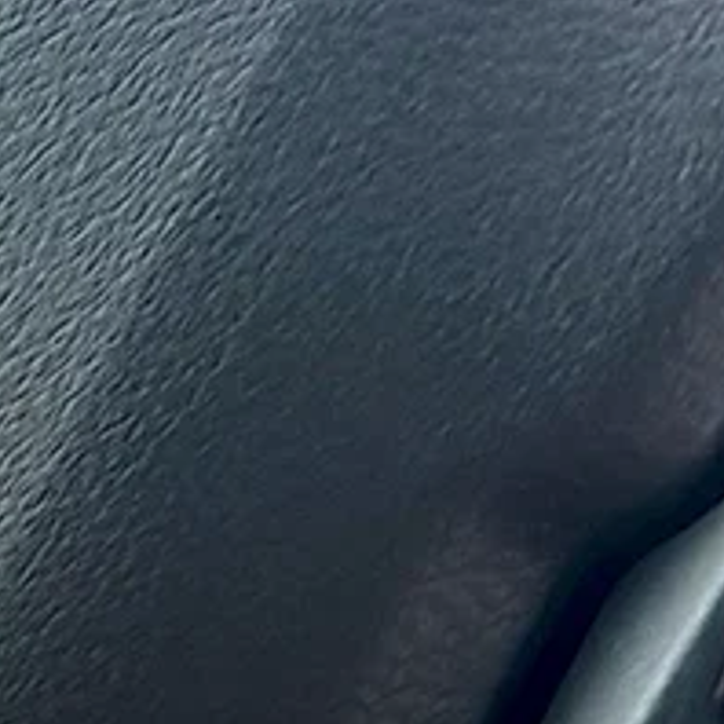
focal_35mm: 106
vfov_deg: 15.8
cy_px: -141
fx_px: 2508
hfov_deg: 14.9
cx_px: -457
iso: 64
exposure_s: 1/71
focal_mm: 6.86
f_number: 1.78
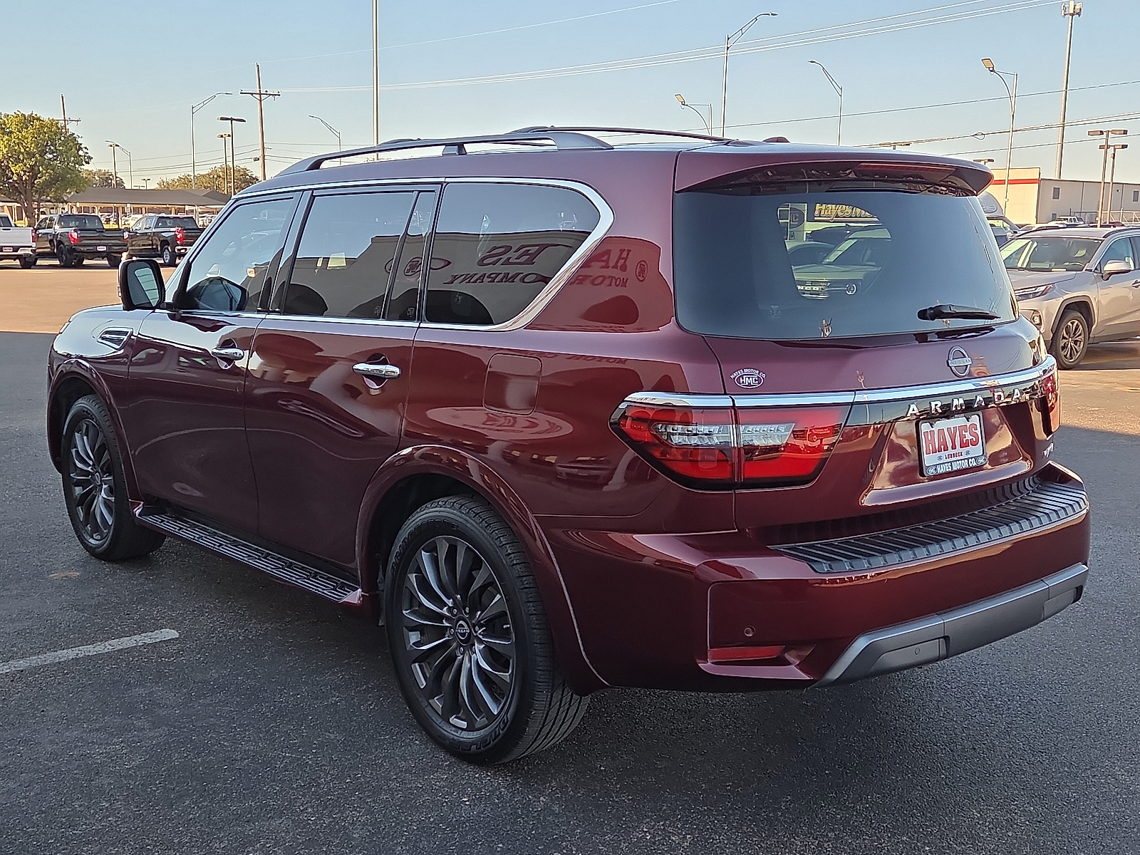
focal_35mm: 37
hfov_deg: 50.1
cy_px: 428
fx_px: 1219
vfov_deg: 38.7
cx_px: 570
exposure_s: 1/556
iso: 25
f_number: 1.8
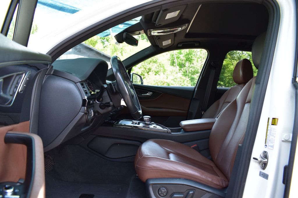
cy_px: 99
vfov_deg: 47.9
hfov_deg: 67.4
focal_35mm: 27
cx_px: 149
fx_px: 223
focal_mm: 18
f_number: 8
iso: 400
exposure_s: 1/50
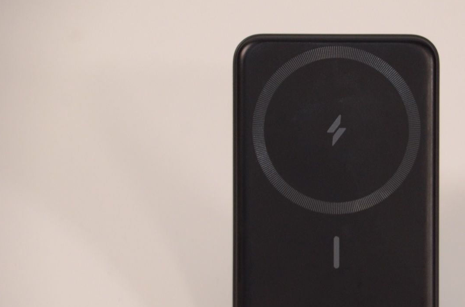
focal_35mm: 360
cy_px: 187
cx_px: 339
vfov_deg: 3.8
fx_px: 4639
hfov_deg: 5.7
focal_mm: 160
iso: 1600
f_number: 6.3
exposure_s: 1/100
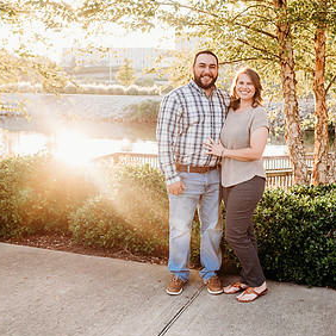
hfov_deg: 39.3
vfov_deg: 39.9
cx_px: 239
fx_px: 461
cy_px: 135
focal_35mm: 42
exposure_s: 1/320
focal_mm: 24
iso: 250
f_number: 3.2
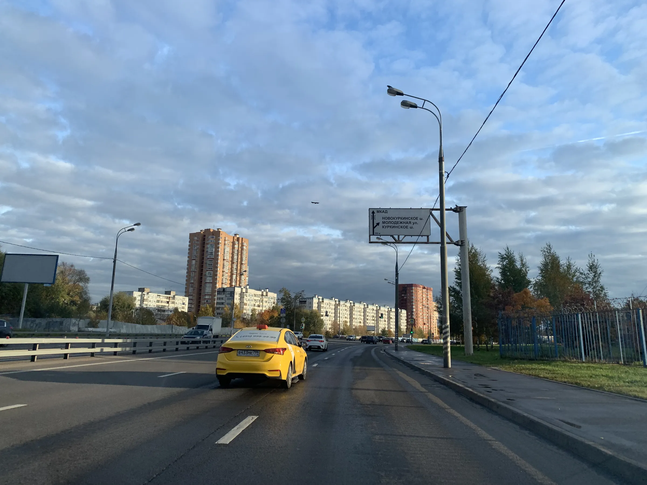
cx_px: 324
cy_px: 242
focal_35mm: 26
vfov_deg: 53.1
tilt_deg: +7.4
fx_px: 486
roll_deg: -1.5
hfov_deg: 67.3
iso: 25
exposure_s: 1/783
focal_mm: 4.25
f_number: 1.8
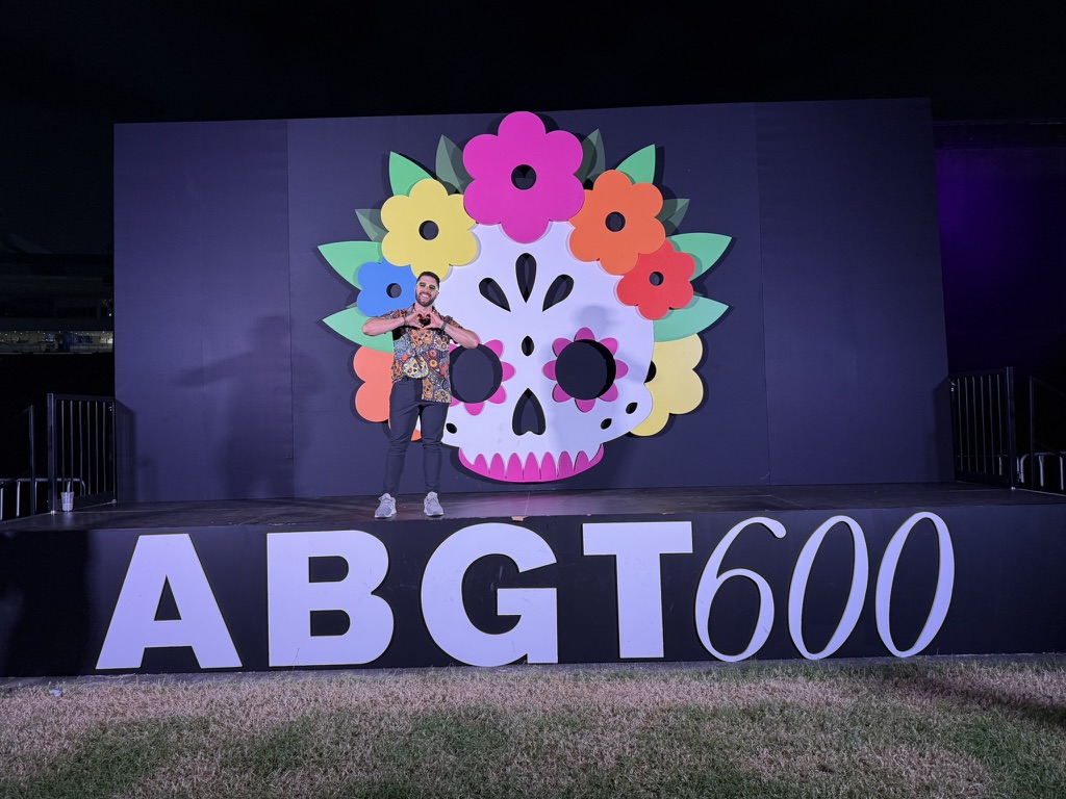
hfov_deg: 71.6
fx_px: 739
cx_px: 533
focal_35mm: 24
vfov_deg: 56.8
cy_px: 400
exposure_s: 1/103
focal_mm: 6.76
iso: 200
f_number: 1.78
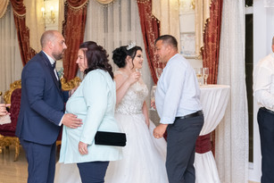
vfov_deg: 18.7
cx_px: 136
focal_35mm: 73
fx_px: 556
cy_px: 94
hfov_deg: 27.7
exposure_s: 1/125
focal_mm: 23
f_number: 2
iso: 1000
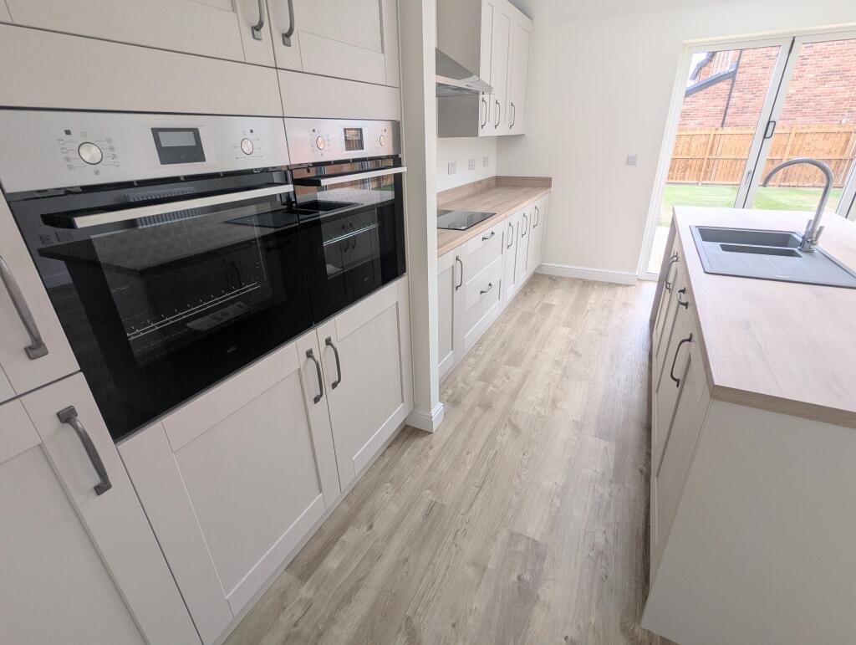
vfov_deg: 78.2
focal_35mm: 16
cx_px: 428
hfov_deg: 94.4
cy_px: 322
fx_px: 396
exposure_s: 1/134
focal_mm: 2.35
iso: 48
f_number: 2.2
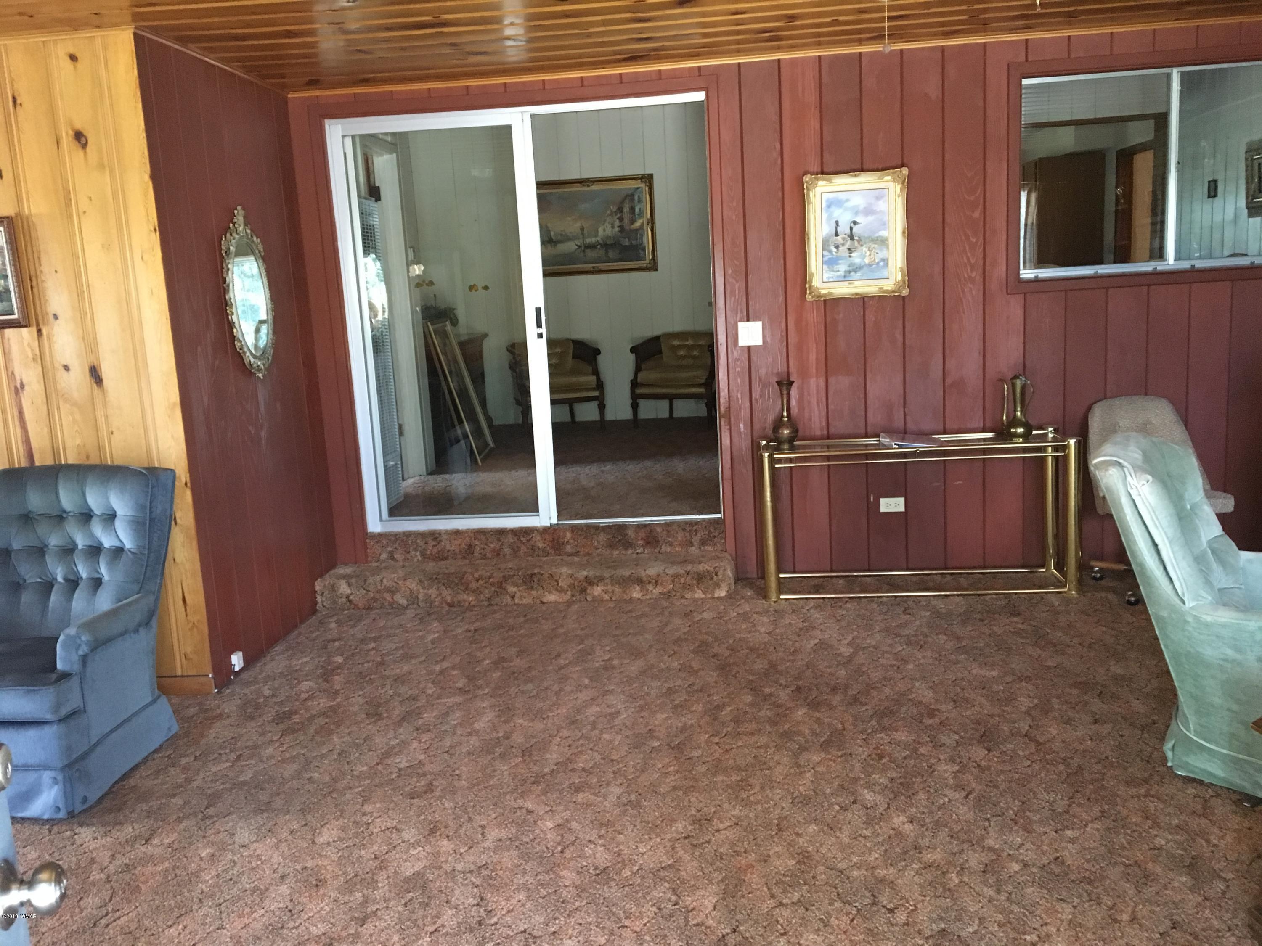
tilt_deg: -9.1
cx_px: 631
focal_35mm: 29
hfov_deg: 61.7
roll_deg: +2.5
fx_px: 1057
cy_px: 473
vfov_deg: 48.2
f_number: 2.2
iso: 200
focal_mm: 4.15
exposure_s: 1/30
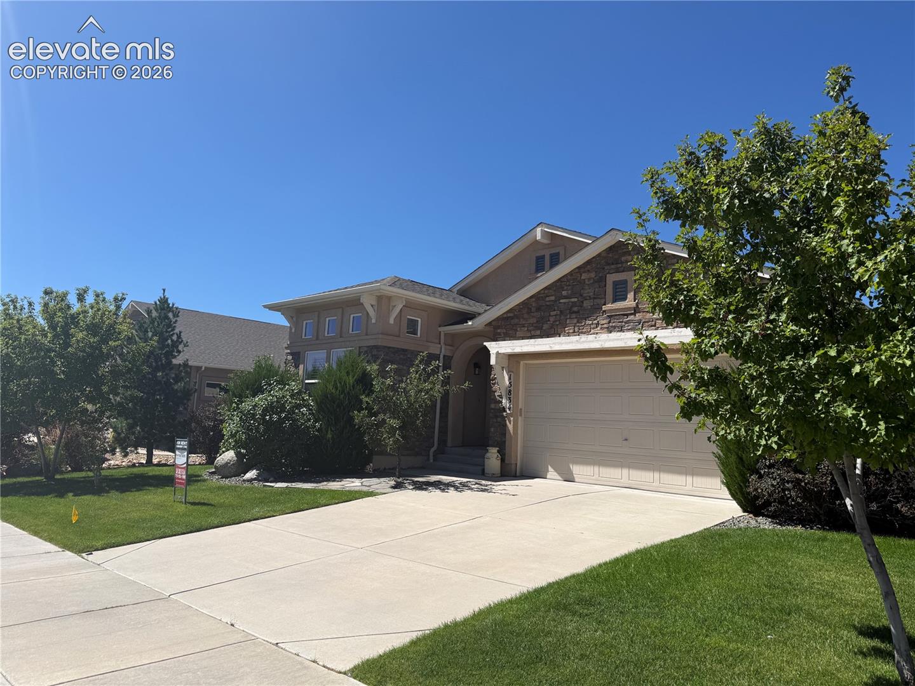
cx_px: 458
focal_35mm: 24
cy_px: 343
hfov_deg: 71.6
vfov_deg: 56.8
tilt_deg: +8.6
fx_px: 634
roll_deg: -3.1
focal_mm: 6.76
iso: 80
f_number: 1.78
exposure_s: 1/5319
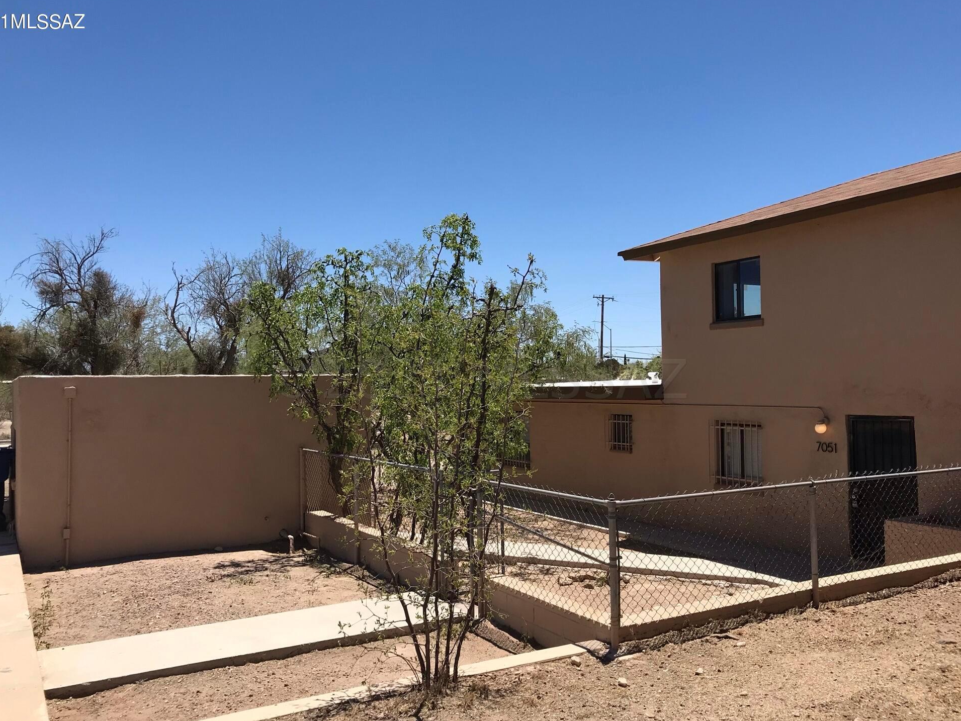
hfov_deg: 60.0
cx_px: 480
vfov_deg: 46.8
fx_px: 833
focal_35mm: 30
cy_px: 379
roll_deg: +2.5
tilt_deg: +2.6
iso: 20
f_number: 1.8
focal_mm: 3.99
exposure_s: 1/2740
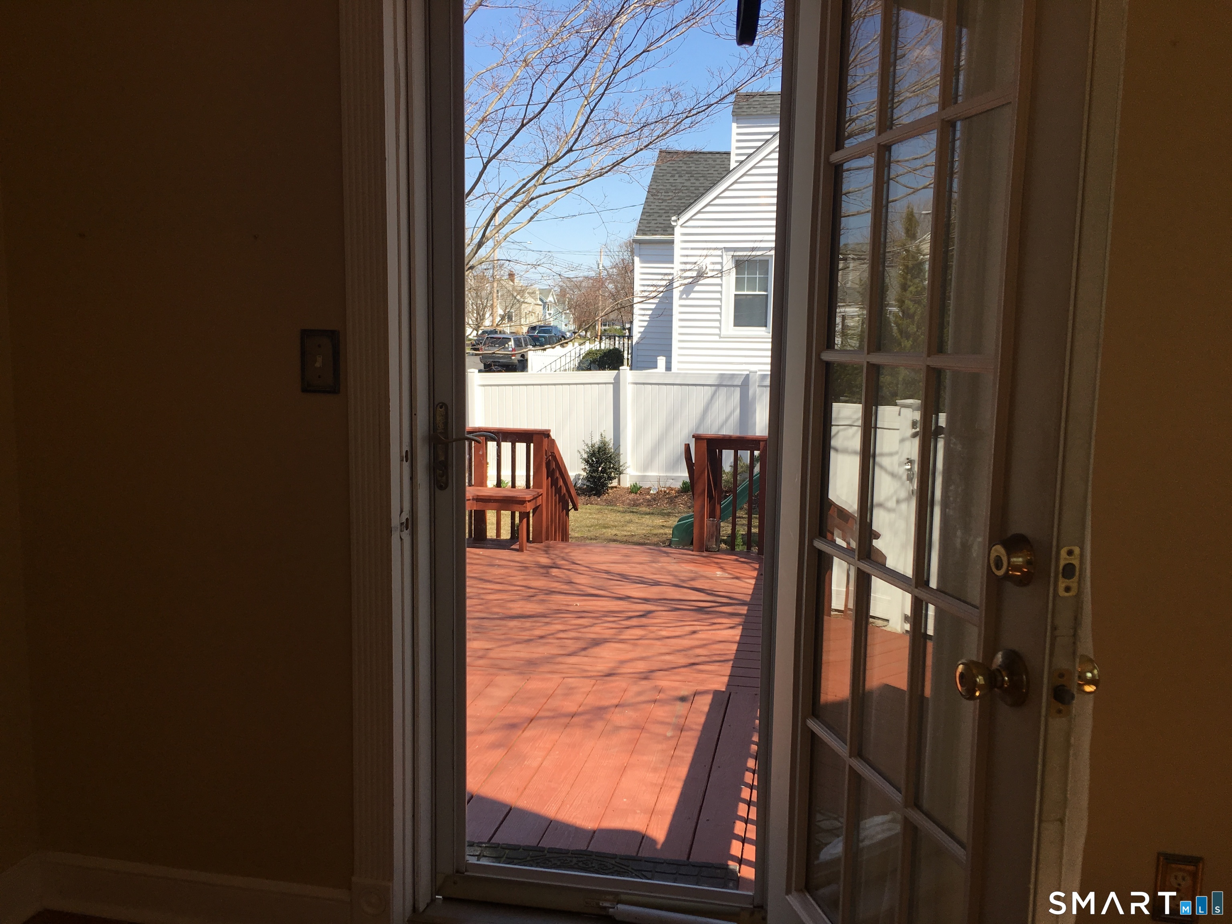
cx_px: 616
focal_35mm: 29
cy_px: 462
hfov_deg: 61.7
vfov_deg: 48.2
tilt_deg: -7.9
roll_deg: -1.9
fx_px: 1032
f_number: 2.2
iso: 25
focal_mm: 4.15
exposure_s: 1/620
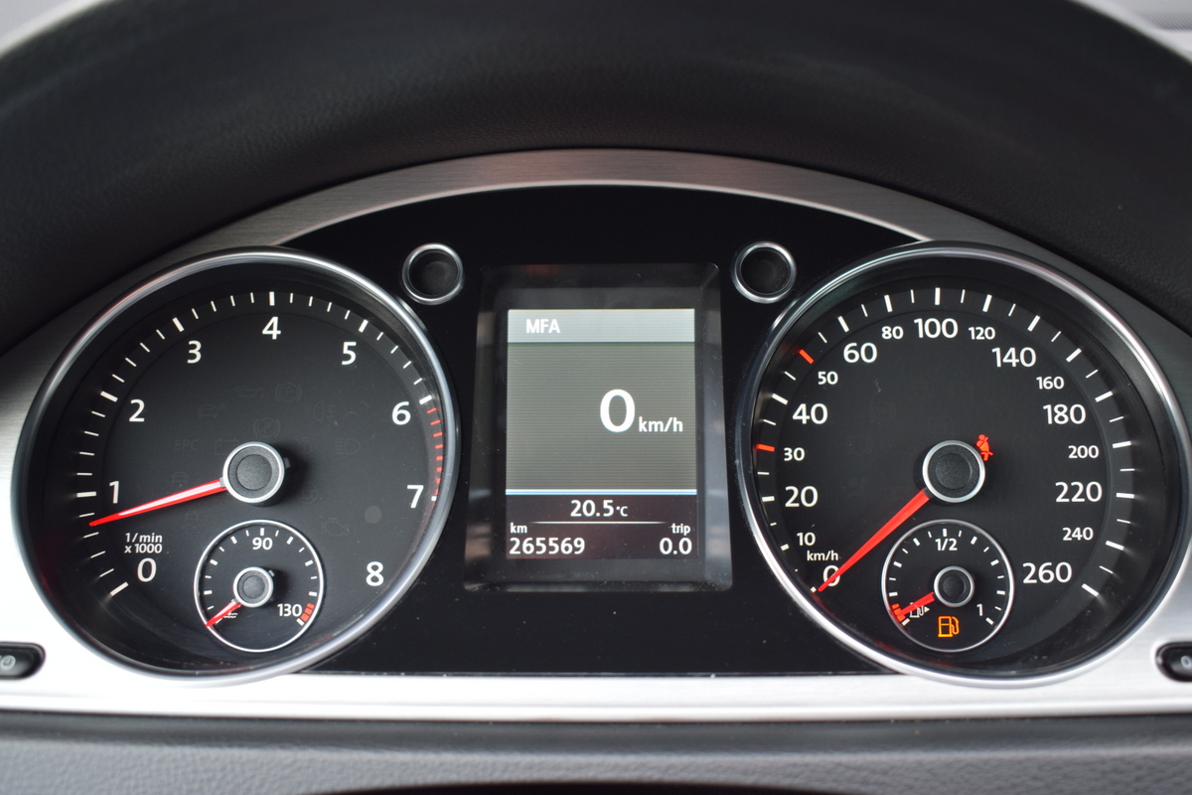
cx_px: 596
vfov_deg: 36.9
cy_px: 398
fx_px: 1192
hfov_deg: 53.1
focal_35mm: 36
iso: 500
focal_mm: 24
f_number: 4
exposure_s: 1/60
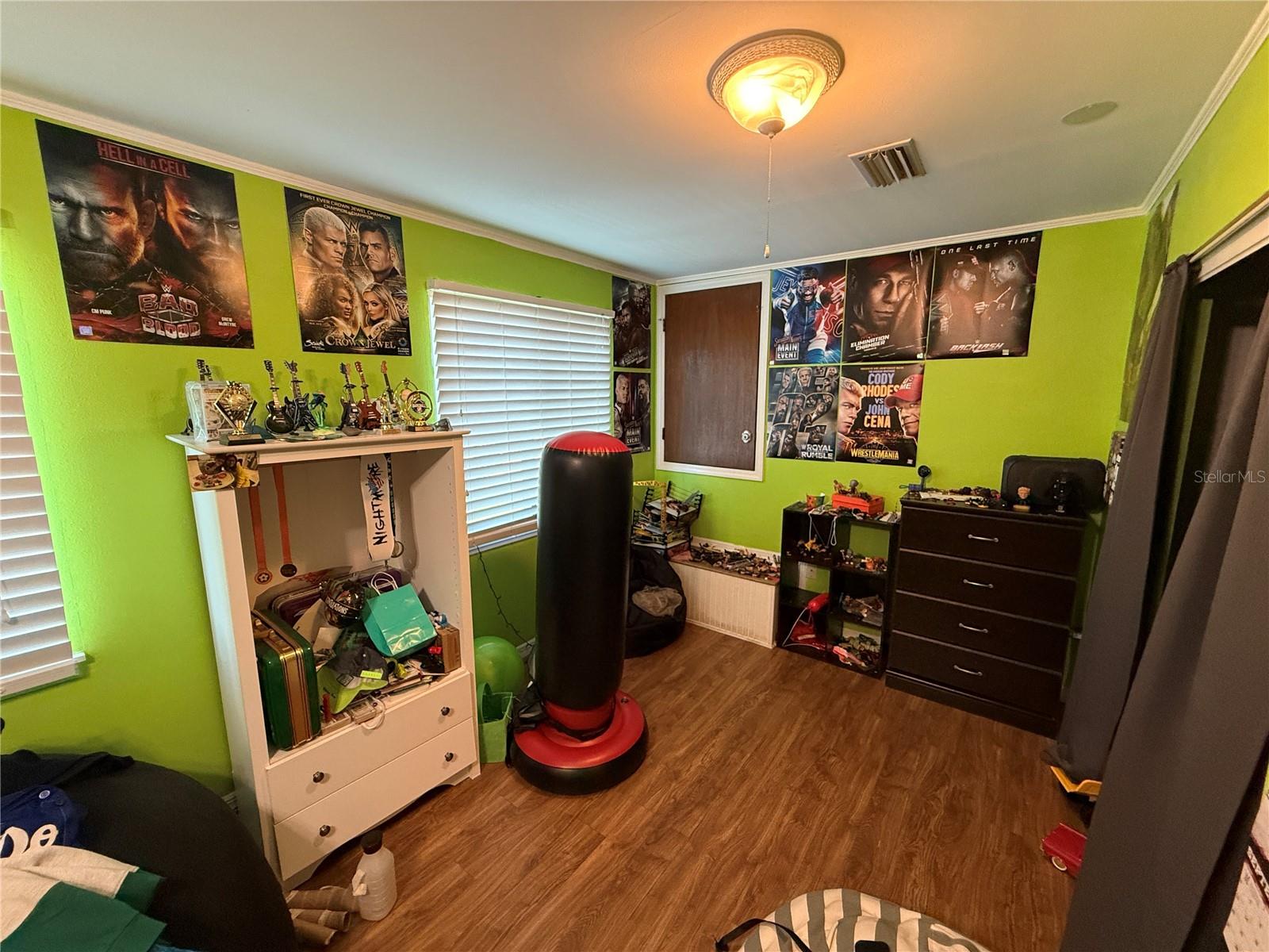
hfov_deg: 102.1
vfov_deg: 85.7
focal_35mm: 14
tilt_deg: -8.8
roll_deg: +0.0
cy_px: 476
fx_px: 513
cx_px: 634
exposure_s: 1/60
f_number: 2.2
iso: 400
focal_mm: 2.22
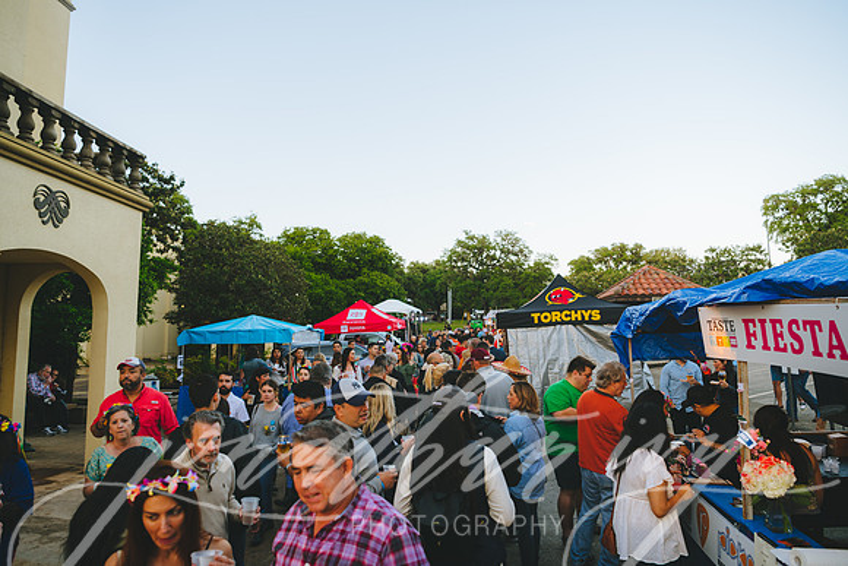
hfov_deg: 72.0
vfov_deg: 51.8
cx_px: 417
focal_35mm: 25
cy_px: 283
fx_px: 583
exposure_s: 1/160
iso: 90
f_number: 3.5
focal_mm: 24
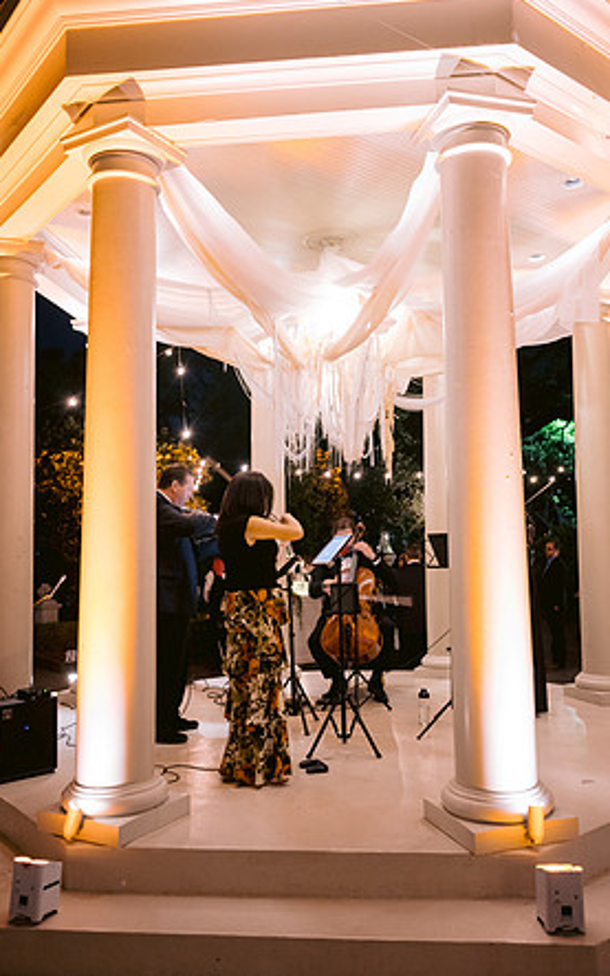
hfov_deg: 43.1
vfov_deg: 64.6
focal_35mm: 29
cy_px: 482
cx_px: 324
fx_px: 771
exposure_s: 1/20
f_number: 2.8
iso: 1250
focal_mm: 28
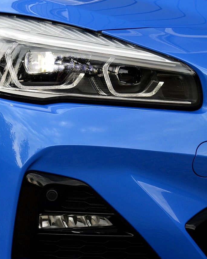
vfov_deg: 13.2
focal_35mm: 146
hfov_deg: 10.6
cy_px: 114
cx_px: 53
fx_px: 1117
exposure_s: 1/100
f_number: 9
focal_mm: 55
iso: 400
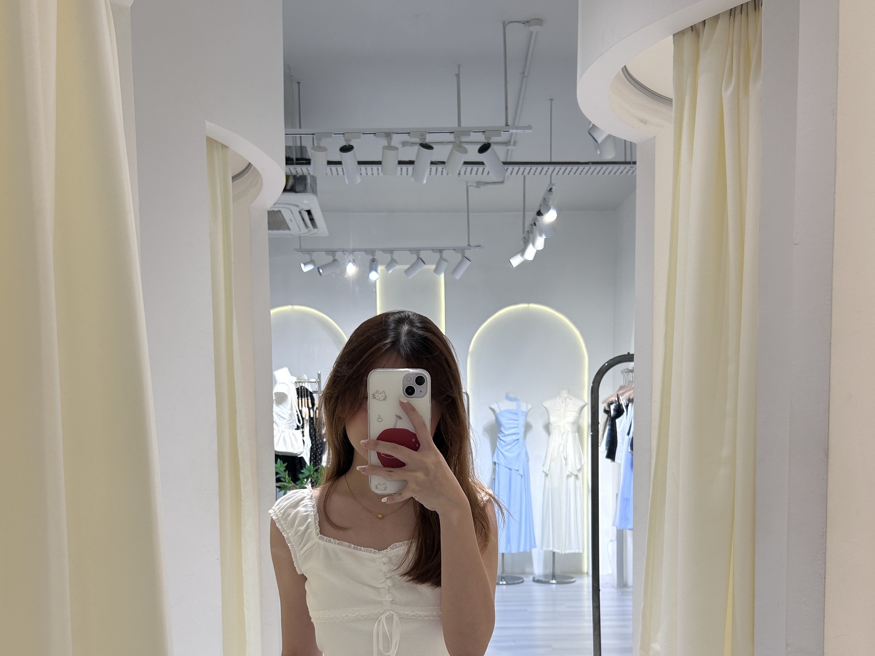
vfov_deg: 39.6
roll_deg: +0.1
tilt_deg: -9.4
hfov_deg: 52.6
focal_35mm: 35
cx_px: 441
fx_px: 885
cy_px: 488
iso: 32
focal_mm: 5.7
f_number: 1.5
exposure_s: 1/136
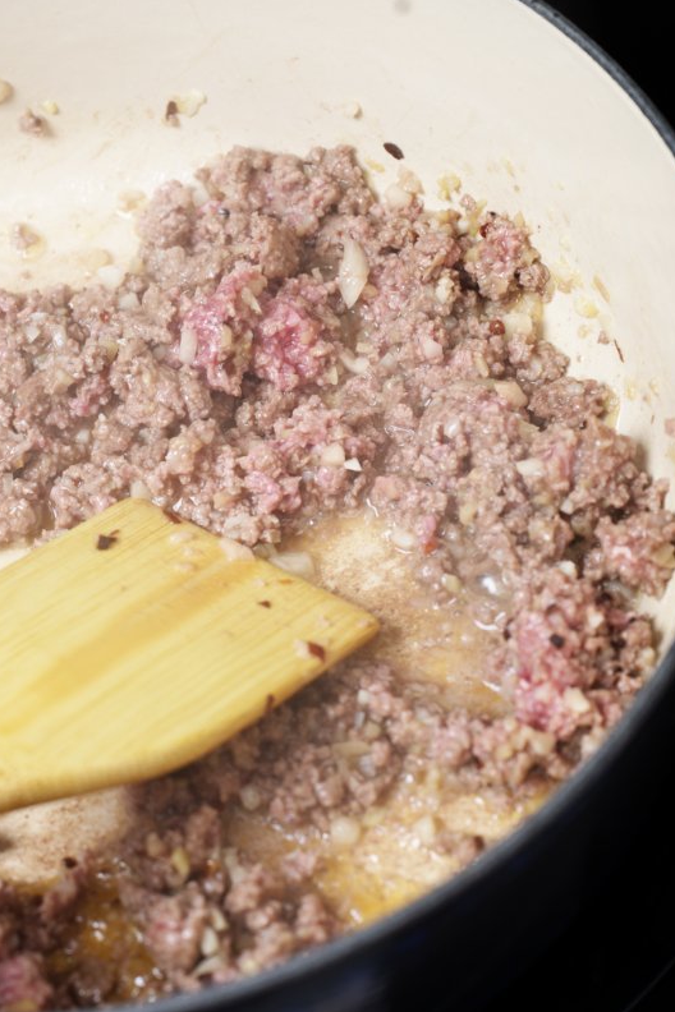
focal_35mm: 106
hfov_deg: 12.8
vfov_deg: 19.3
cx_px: 6
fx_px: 2981
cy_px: 507
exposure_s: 1/125
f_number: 6.3
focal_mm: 70
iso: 100
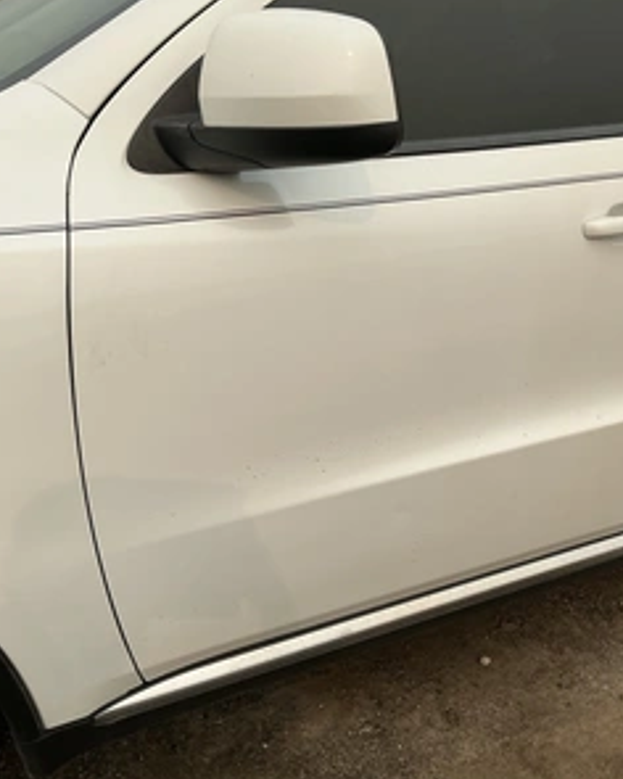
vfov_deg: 49.1
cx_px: 422
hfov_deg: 39.6
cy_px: 388
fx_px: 853
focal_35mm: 37
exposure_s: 1/1675
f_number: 1.8
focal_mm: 3
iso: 25
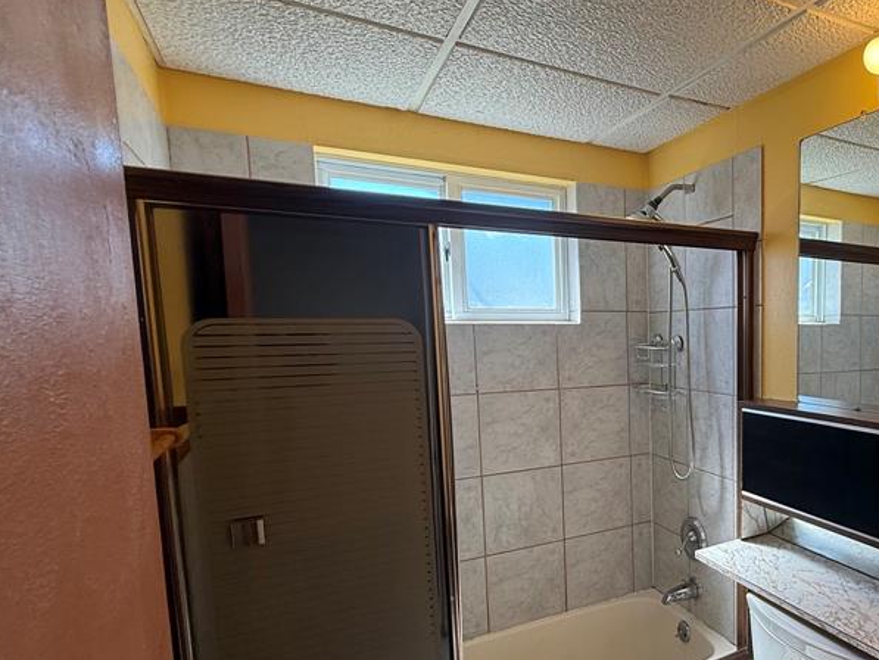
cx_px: 720
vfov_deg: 56.4
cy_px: 395
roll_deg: +0.3
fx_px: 610
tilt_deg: -5.2
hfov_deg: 64.4
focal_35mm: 24
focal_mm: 2.22
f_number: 2.2
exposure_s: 1/120
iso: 64
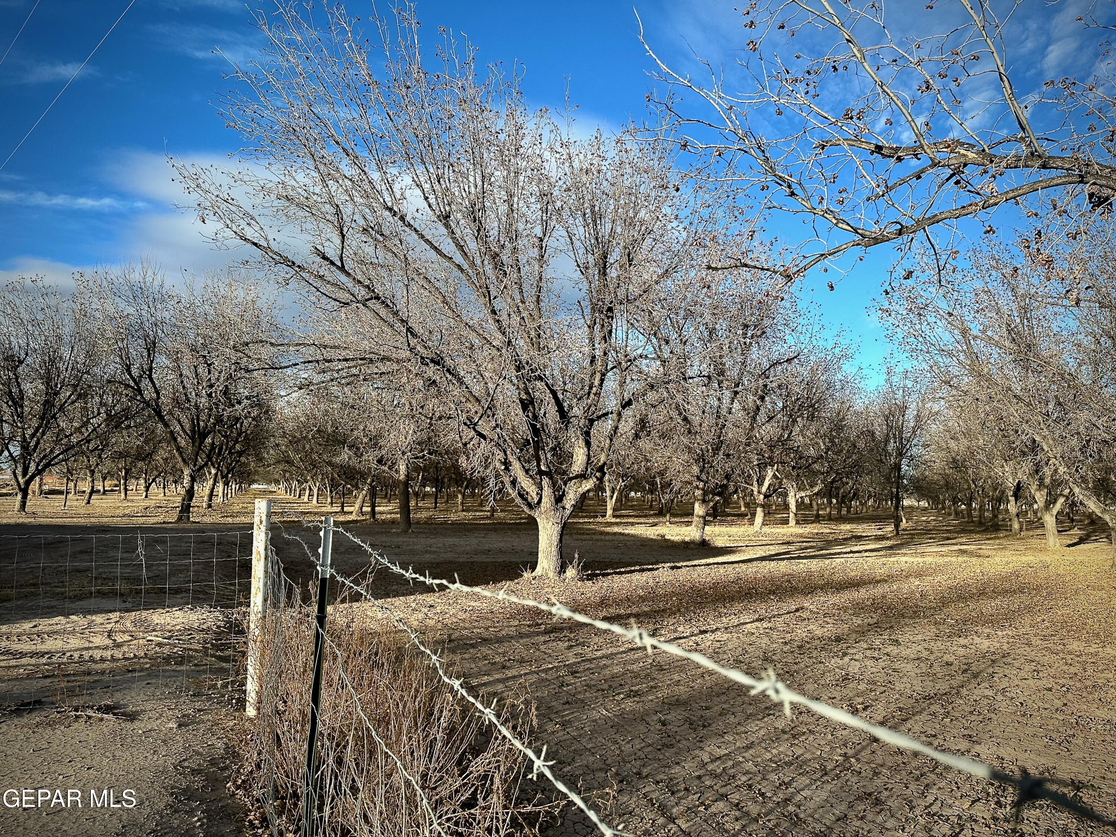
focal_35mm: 24
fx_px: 774
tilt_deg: +5.8
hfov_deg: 71.6
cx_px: 558
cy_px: 418
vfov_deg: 56.8
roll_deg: -1.7
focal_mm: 6.86
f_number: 1.78
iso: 80
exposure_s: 1/2110
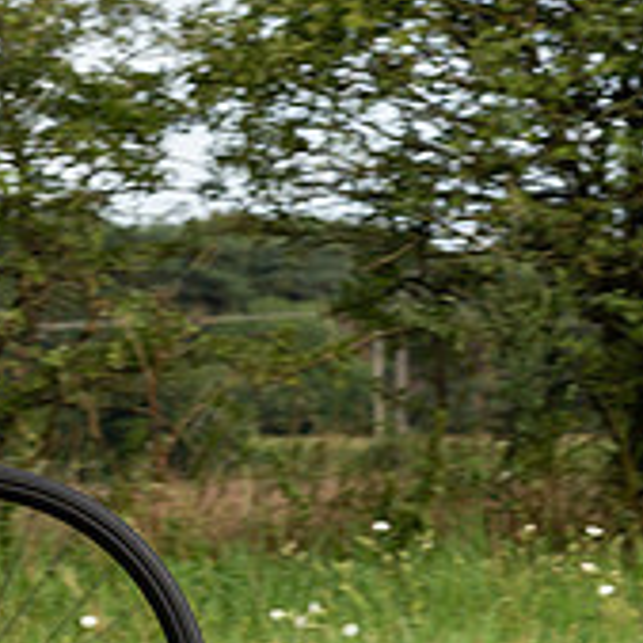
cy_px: 295
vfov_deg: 6.8
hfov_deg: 6.7
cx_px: -211
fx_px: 5422
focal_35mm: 258
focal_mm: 72
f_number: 5.6
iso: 320
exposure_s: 1/640
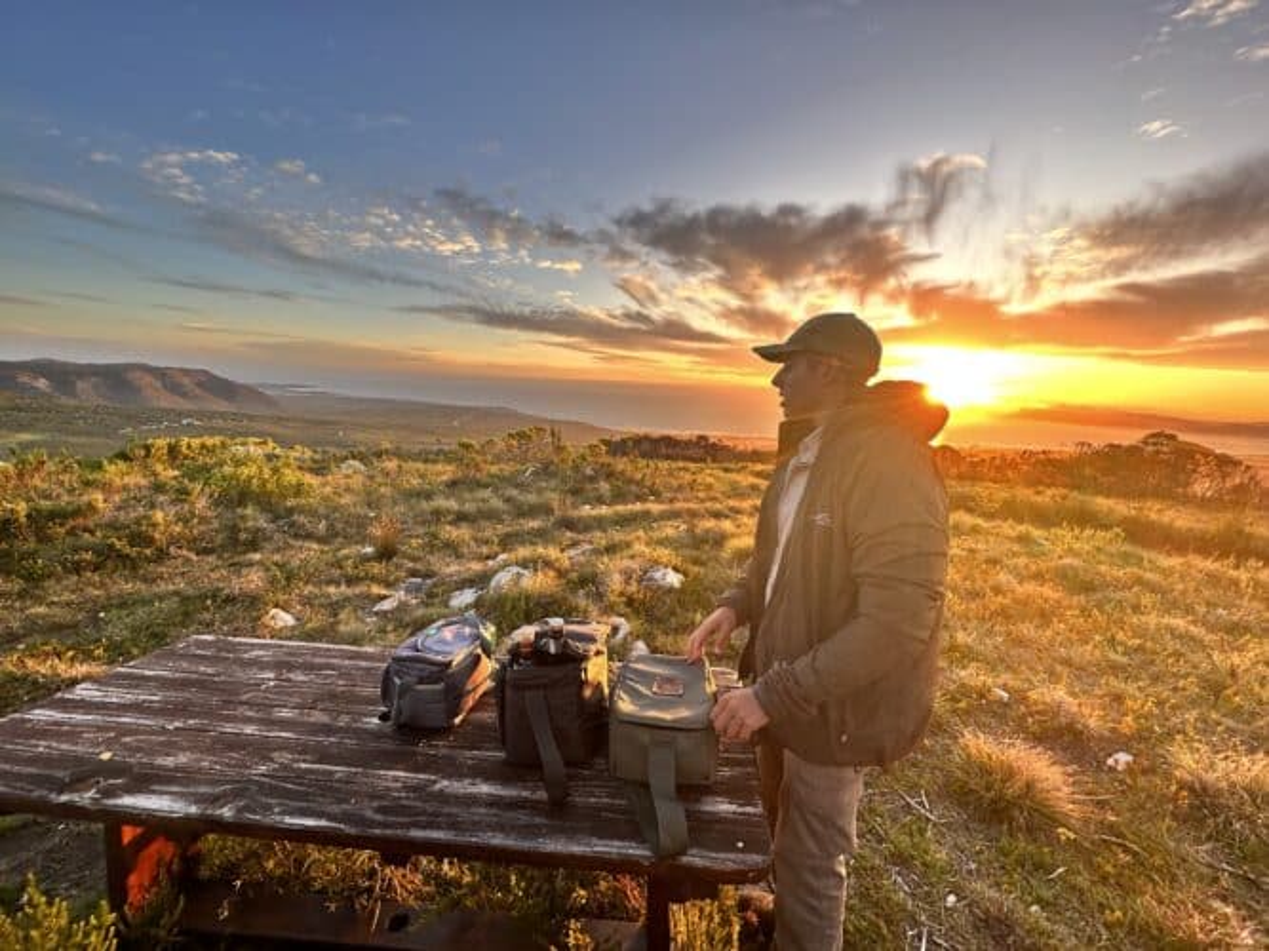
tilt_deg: -11.8
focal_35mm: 14
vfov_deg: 85.7
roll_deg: -2.5
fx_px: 513
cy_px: 476
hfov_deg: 102.1
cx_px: 634
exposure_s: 1/188
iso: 40
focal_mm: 2.22
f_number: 2.2
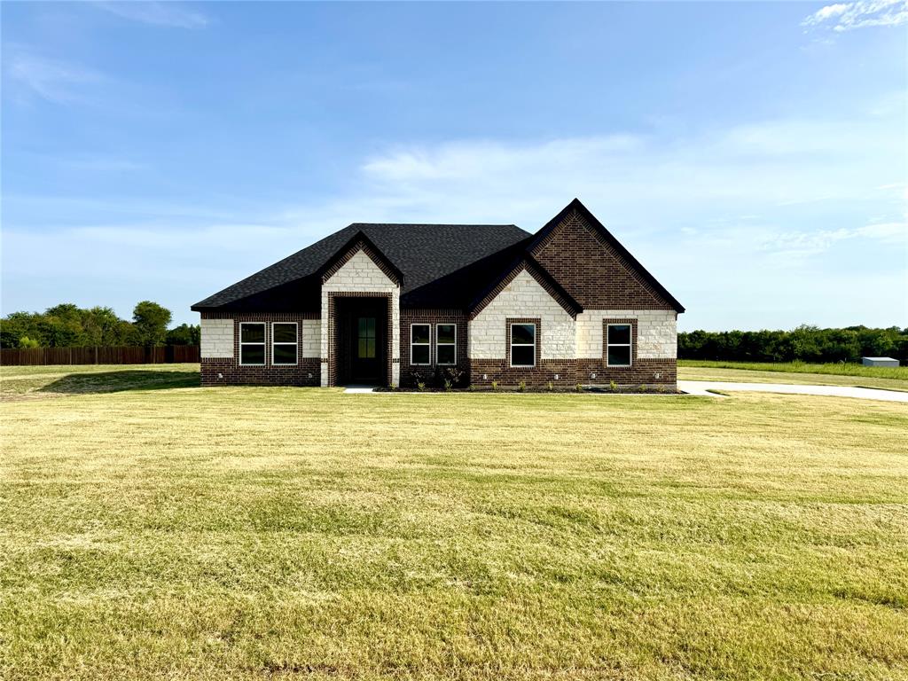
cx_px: 454
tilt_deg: -0.9
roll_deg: -0.6
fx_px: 630
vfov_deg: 56.8
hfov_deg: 71.6
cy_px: 340
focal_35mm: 24
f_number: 1.78
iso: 80
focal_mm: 6.76
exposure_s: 1/5814
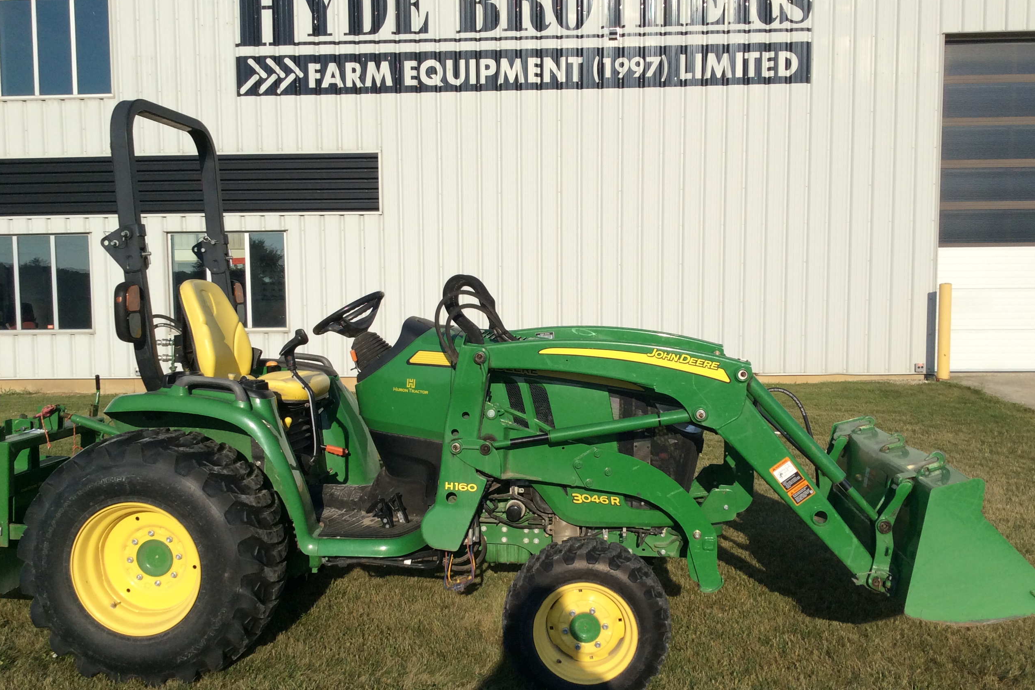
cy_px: 377
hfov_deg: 55.8
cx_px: 528
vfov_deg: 38.8
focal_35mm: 34
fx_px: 977
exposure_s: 1/1972
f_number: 2.4
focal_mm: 3.3
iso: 32
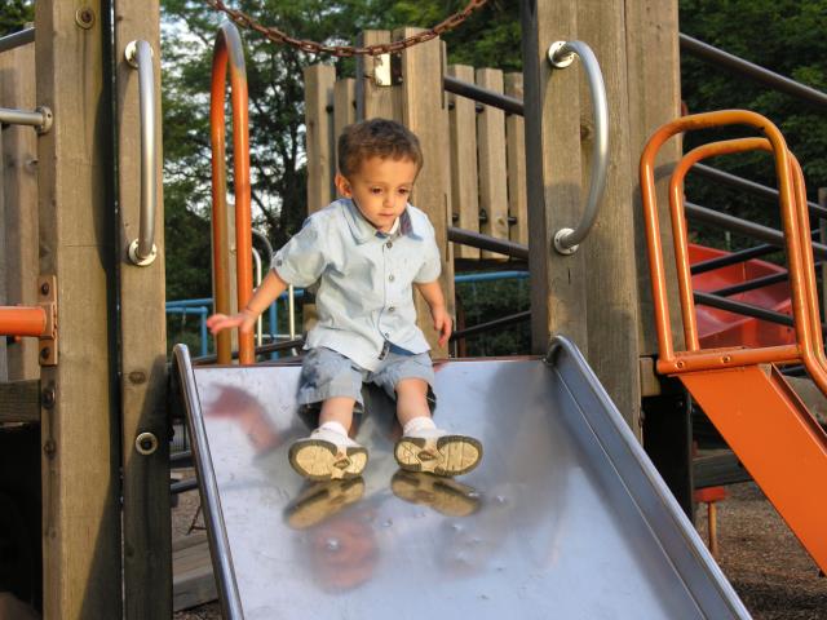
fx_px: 1696
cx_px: 414
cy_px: 310
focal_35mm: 71
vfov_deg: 20.7
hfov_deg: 27.4
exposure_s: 1/48.7
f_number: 4.2
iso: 50
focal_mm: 18
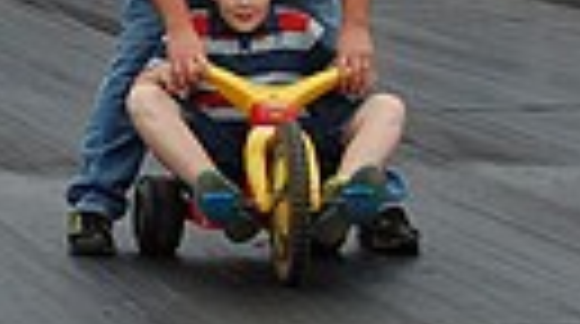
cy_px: 72
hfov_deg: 7.4
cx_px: -504
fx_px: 4344
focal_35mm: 283
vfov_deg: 4.3
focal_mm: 40
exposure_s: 1/1000
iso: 280
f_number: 5
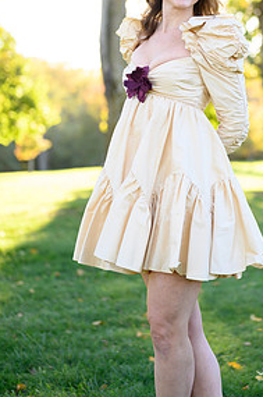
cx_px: 180
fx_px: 869
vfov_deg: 25.4
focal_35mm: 79
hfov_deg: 17.2
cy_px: 92
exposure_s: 1/800
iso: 320
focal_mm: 50
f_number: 2
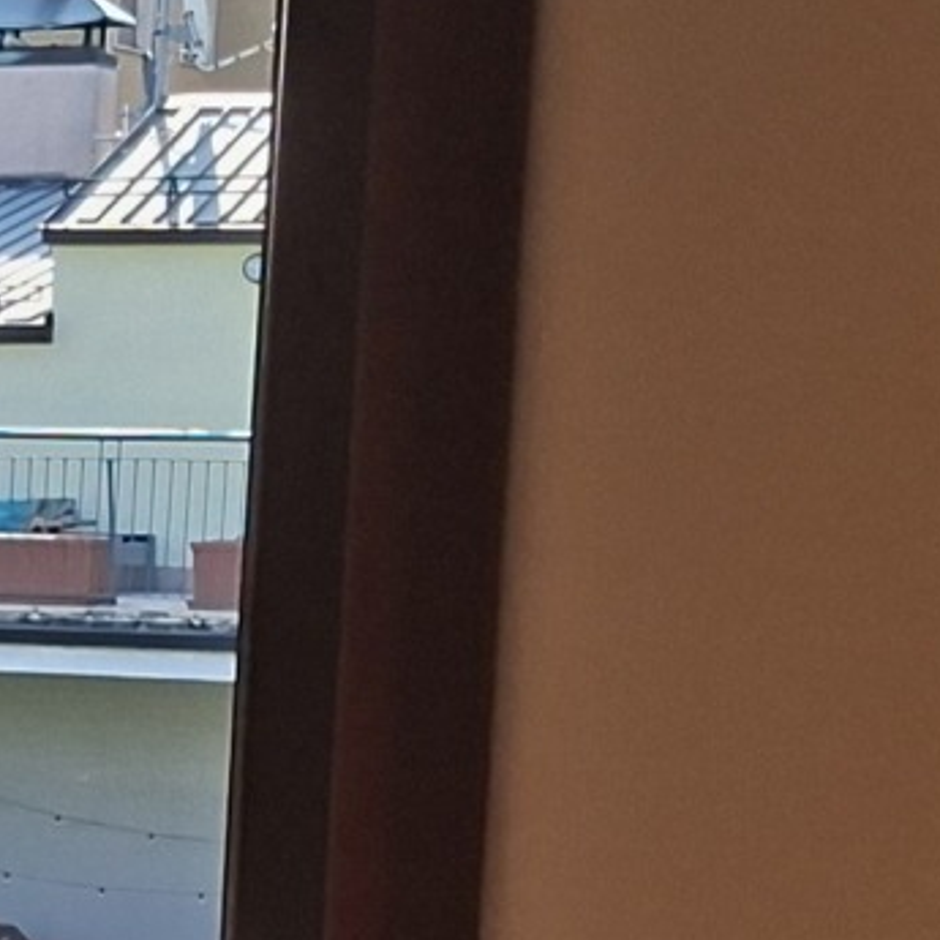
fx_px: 4639
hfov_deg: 10.4
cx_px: -1071
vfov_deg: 11.4
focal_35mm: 151
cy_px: 989
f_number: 1.8
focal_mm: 5.54
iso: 50
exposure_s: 1/868
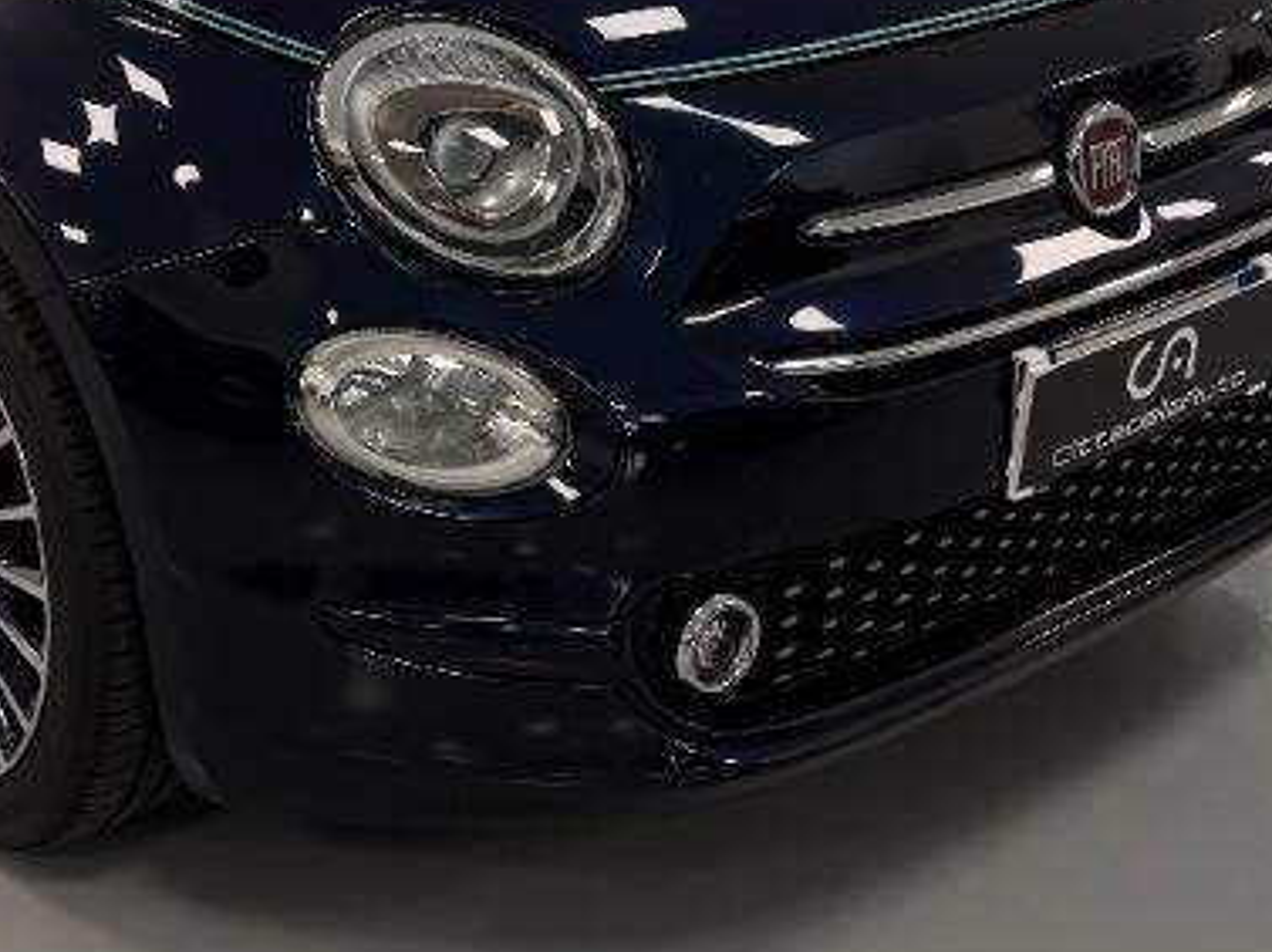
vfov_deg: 20.0
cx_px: 356
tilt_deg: -9.8
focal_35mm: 68
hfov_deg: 28.3
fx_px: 2496
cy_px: -240
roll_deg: -0.1
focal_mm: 6.76
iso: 125
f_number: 1.78
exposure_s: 1/100
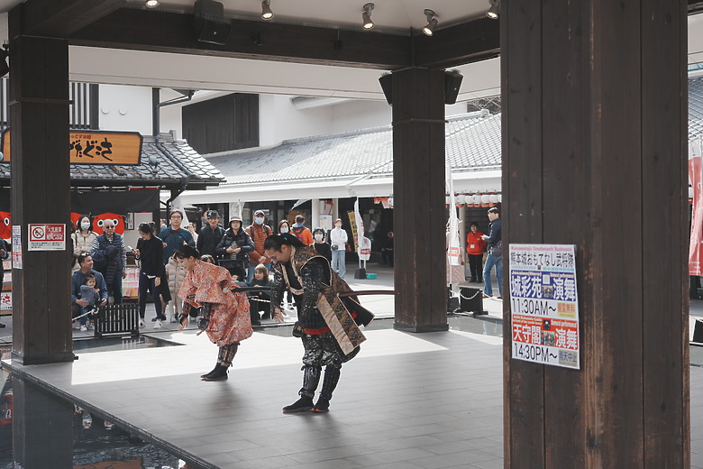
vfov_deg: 27.0
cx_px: 352
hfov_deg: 39.6
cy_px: 234
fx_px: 976
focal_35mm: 50
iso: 125
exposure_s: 1/640
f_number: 4
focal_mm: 50
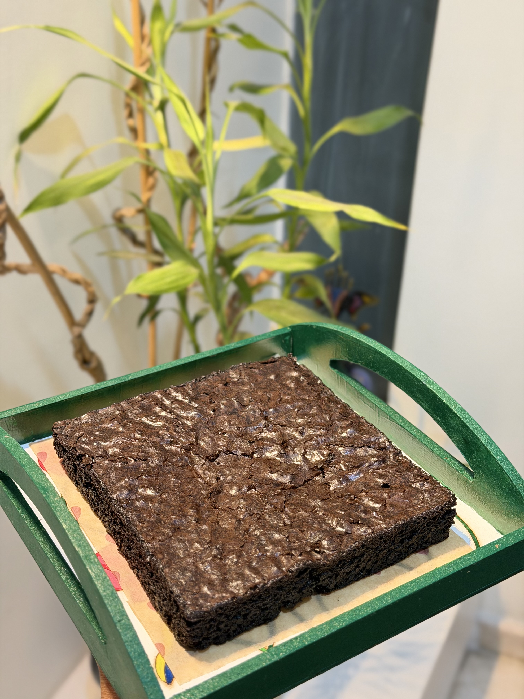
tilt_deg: -33.2
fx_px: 969
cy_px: 350
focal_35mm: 48
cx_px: 262
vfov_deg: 39.7
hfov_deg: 30.3
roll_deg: +0.1
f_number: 1.78
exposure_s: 1/50
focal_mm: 6.76
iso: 250
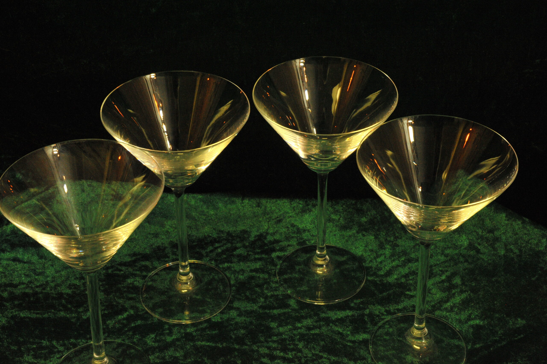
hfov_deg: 23.9
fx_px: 1291
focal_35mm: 85
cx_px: 274
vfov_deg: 16.0
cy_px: 182
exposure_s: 1/30
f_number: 18
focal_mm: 85
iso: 5000
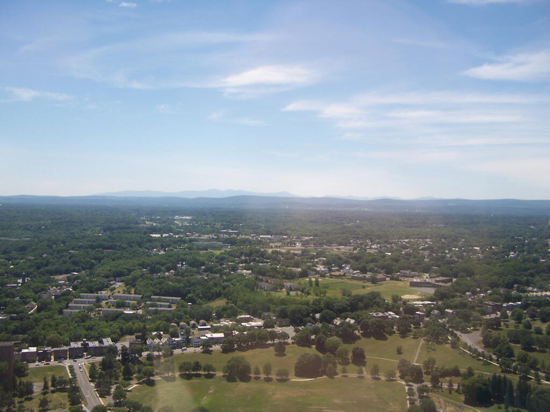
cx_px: 275
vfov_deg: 37.7
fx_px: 604
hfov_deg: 49.0
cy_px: 206
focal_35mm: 38
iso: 80
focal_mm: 6.3
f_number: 2.8
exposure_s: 1/640
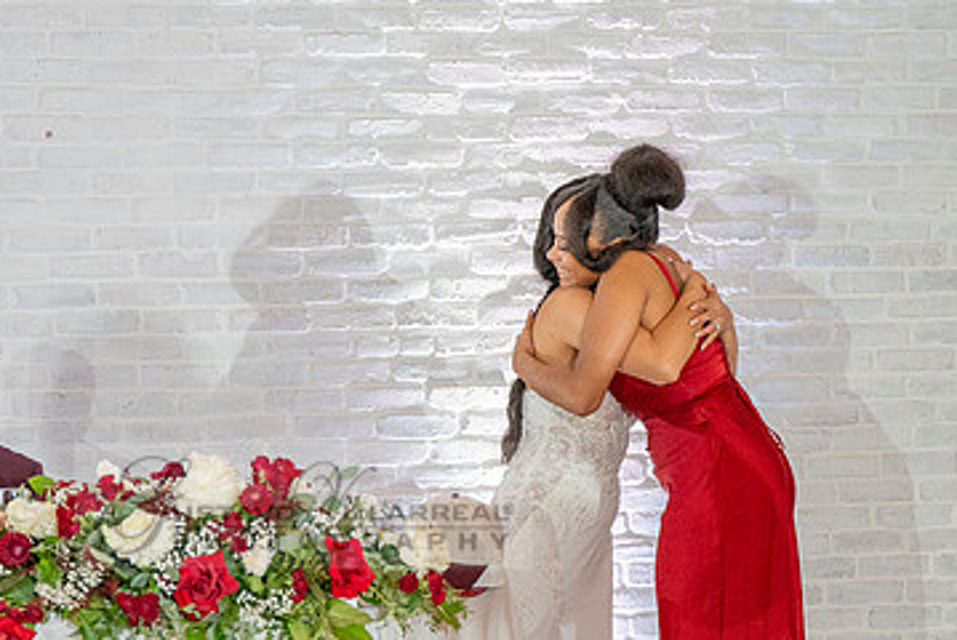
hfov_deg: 18.0
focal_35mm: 113
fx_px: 3006
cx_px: 307
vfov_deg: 12.1
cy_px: 505
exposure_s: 1/320
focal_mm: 70
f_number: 2.8
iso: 1600
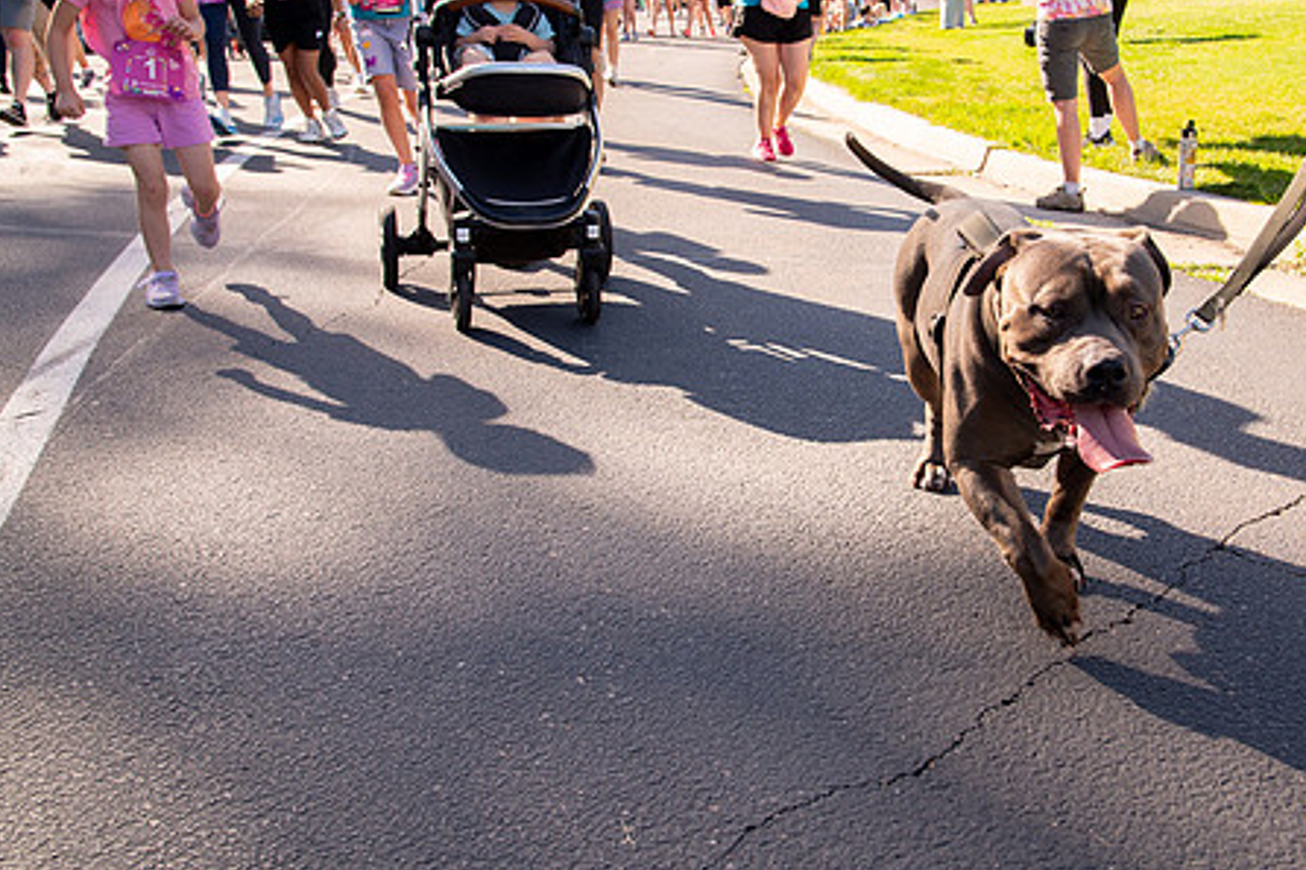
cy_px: 357
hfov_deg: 49.0
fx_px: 1414
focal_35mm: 39
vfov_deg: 34.1
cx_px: 829
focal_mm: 30
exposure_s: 1/500
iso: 800
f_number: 8
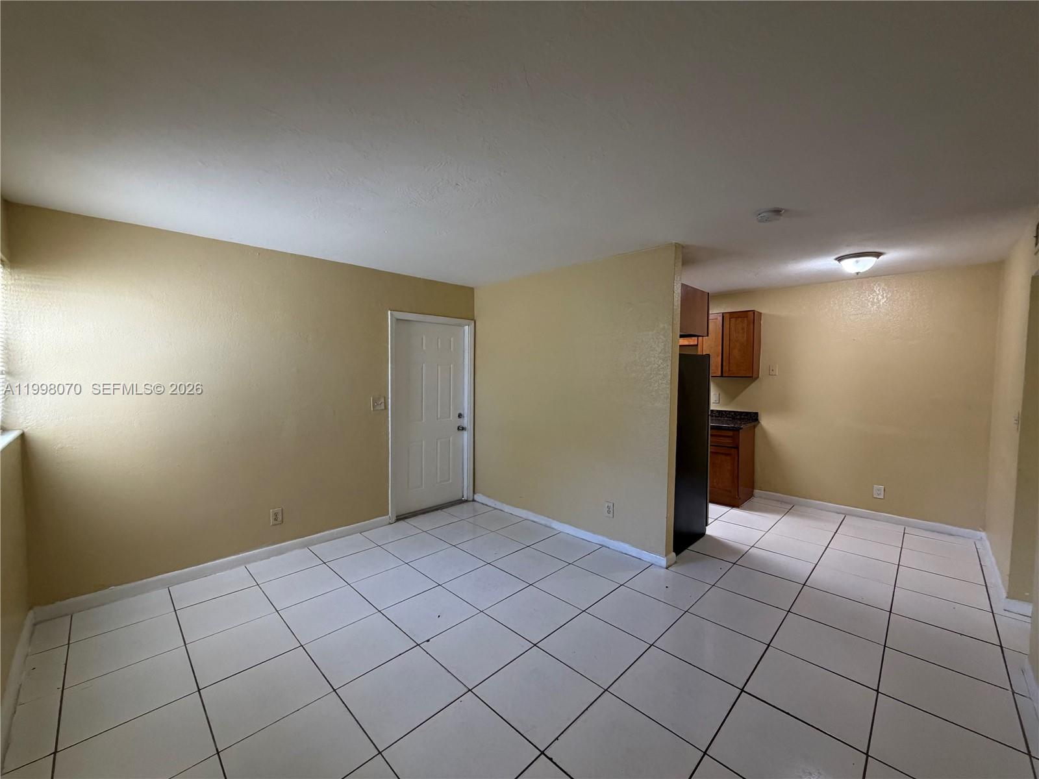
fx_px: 420
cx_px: 520
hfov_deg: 102.1
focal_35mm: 14
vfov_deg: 85.7
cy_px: 390
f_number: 2.2
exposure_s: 1/120
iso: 250
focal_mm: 2.22
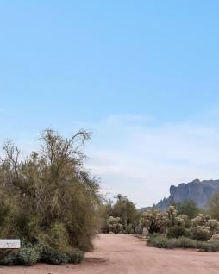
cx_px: 120
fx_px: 551
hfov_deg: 22.5
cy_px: 206
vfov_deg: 27.5
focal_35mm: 68
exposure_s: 1/640
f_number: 13
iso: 640
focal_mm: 30
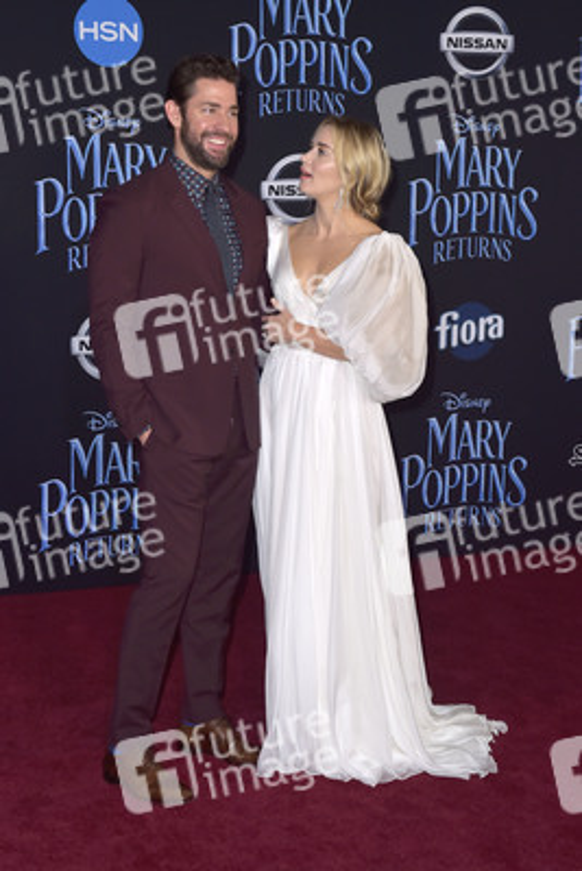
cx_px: 291
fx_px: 1357
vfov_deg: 35.6
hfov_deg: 24.2
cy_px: 436
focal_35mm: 56
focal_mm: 56
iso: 400
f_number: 6.3
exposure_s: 1/250
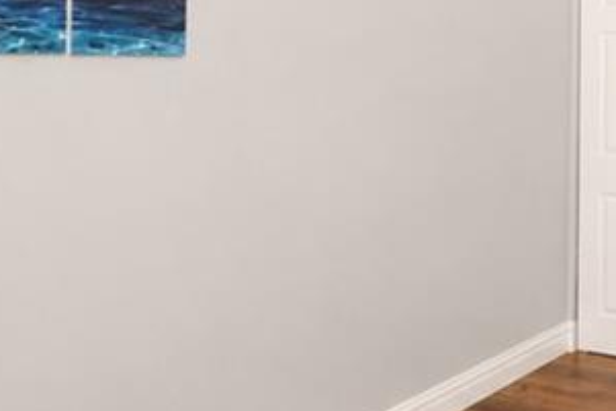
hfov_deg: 32.2
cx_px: 739
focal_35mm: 51
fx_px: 873
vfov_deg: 25.7
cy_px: 39
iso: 1600
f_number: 8
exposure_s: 1/60
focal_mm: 10
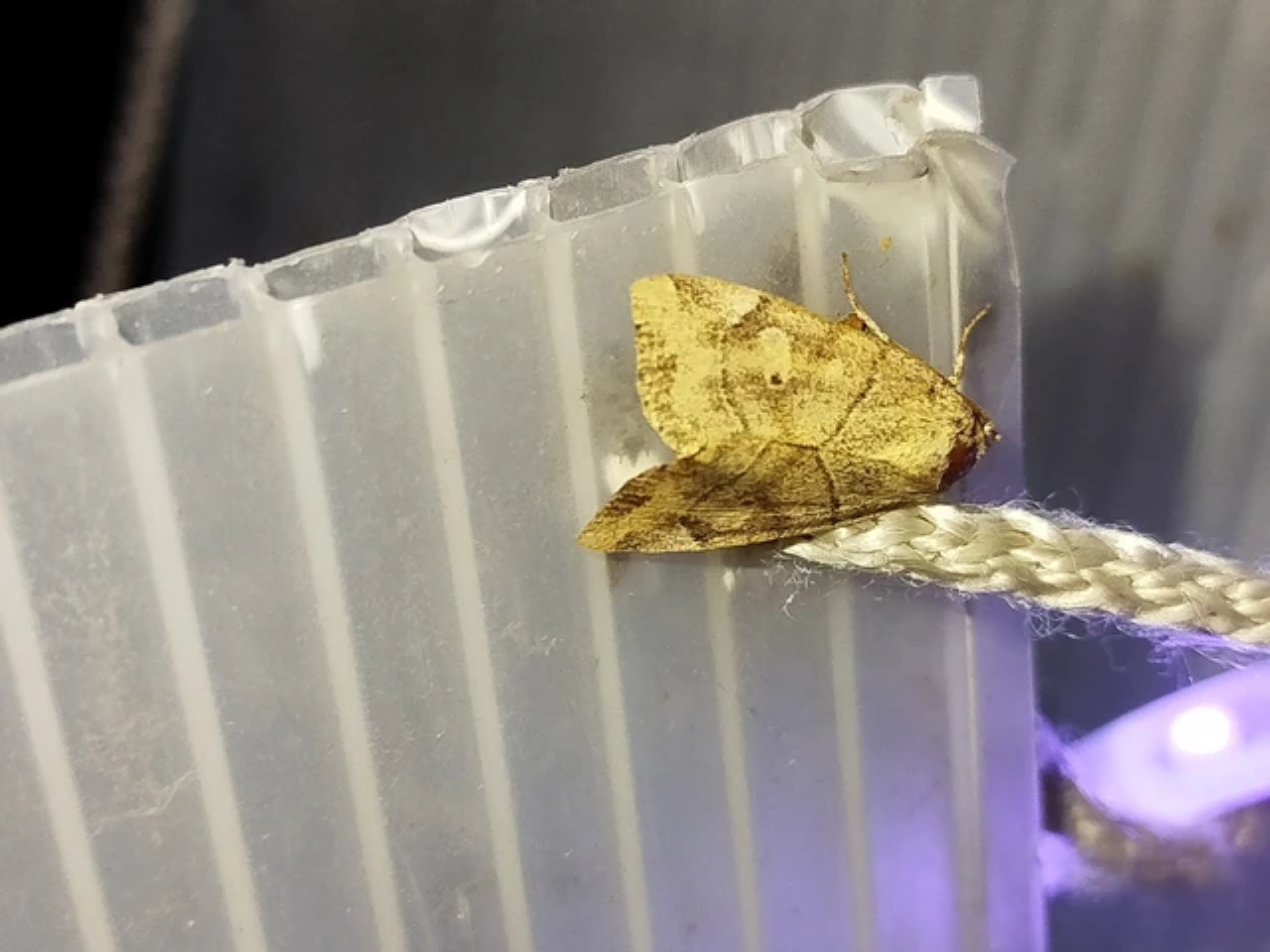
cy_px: 476
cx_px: 635
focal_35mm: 62
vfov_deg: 23.7
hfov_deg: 31.2
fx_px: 2275
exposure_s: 1/50
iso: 160
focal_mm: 5.31
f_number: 1.7
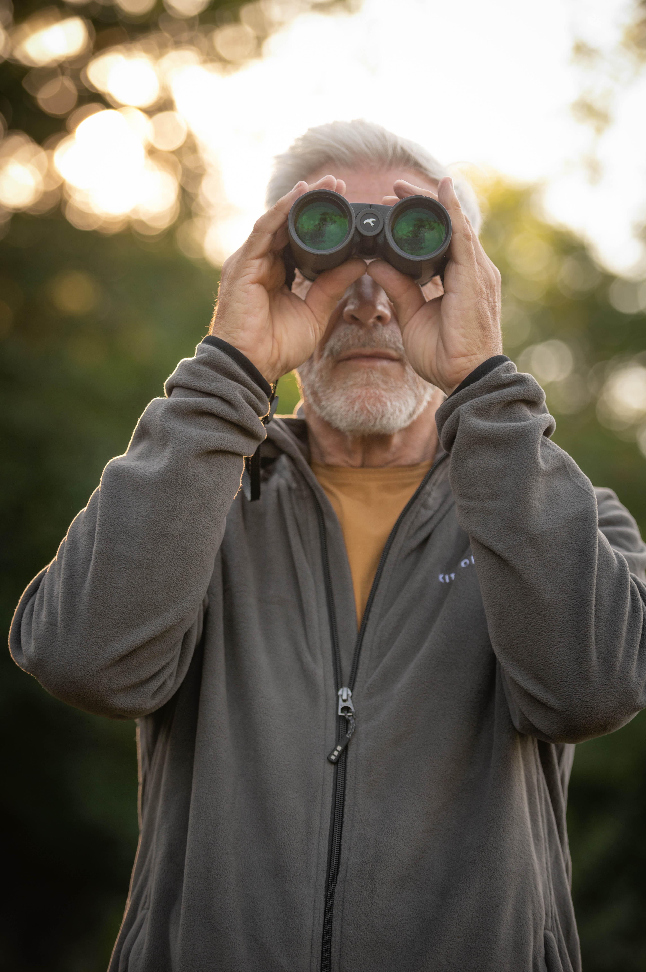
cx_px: 323
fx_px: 3019
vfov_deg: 18.3
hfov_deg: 12.2
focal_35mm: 112
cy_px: 486
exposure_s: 1/400
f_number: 3.2
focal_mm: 112
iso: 200
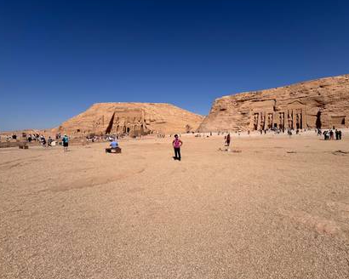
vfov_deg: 80.3
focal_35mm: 16
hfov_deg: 92.7
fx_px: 165
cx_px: 195
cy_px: 132
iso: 32
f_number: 2.2
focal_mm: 2.22
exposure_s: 1/3906
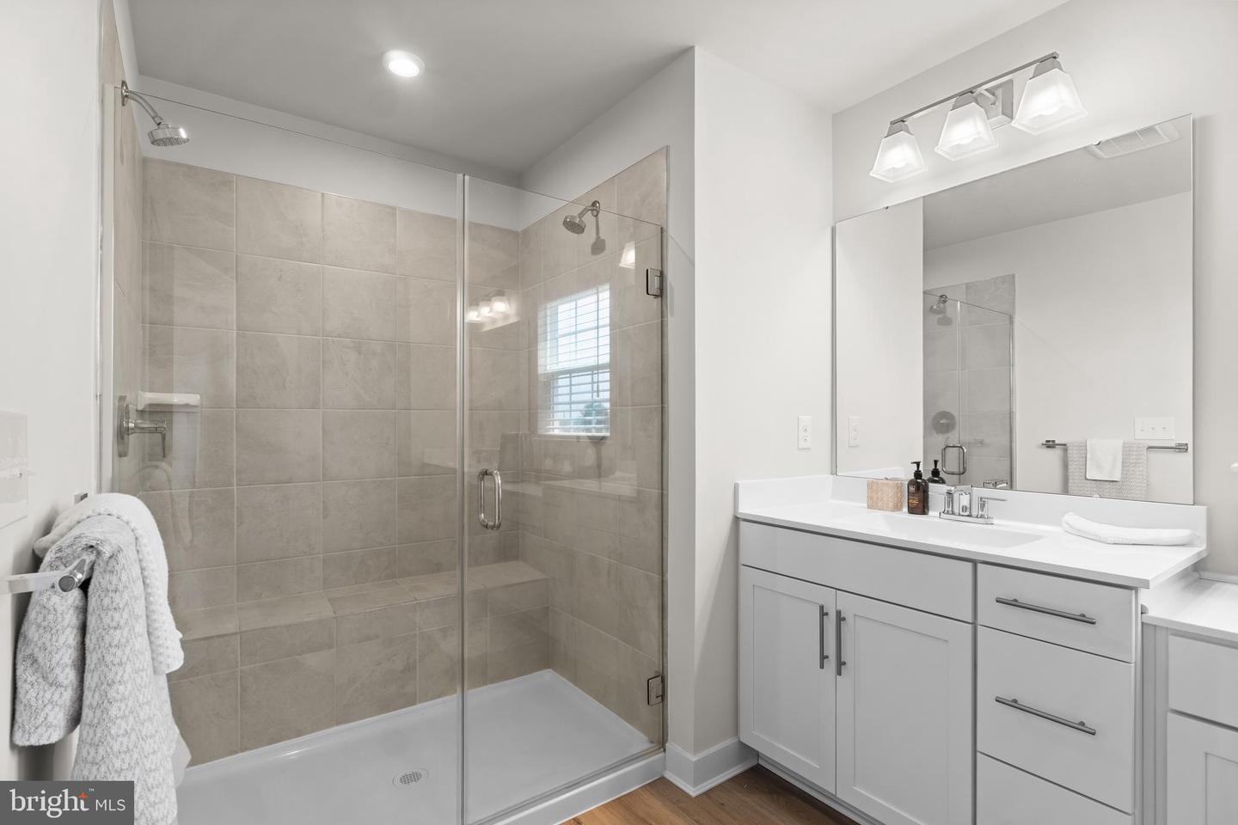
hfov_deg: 92.4
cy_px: 412
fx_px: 593
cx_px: 619
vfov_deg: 69.7
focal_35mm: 17
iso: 200
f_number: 7.1
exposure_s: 1/2.5
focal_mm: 11.5
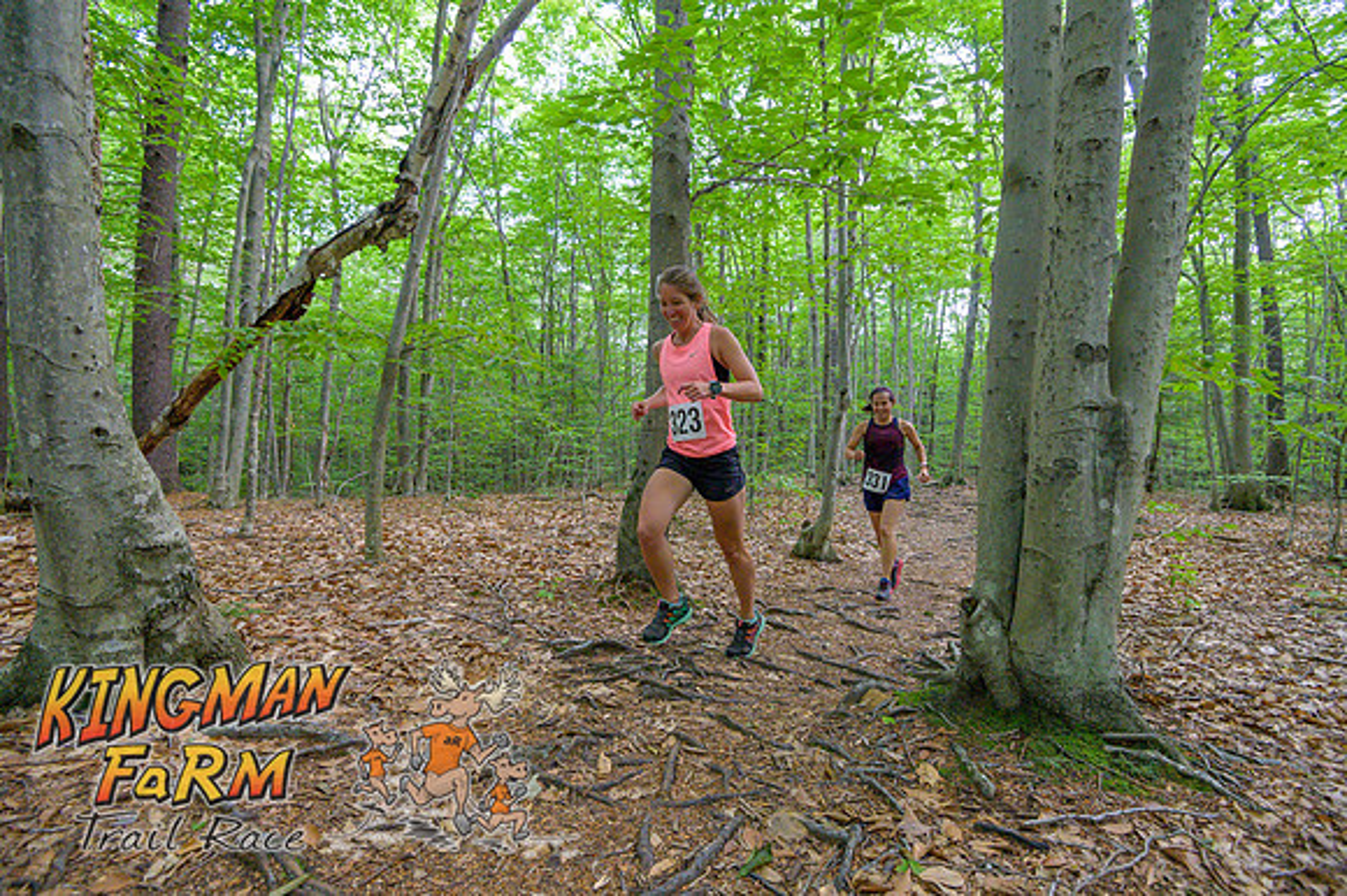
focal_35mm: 17
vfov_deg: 70.4
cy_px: 448
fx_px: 636
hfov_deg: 93.3
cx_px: 674
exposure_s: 1/500
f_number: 4
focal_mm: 17
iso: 5000
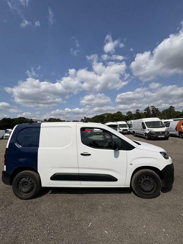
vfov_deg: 98.2
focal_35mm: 15
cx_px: 88
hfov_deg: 81.7
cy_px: 122
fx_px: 106
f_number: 2.2
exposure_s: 1/6135
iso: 40
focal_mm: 2.22
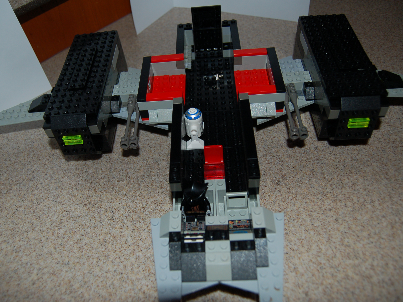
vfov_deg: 46.8
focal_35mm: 30
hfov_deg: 59.9
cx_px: 191
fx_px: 349
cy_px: 150
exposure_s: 1/60
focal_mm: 18
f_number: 3.5
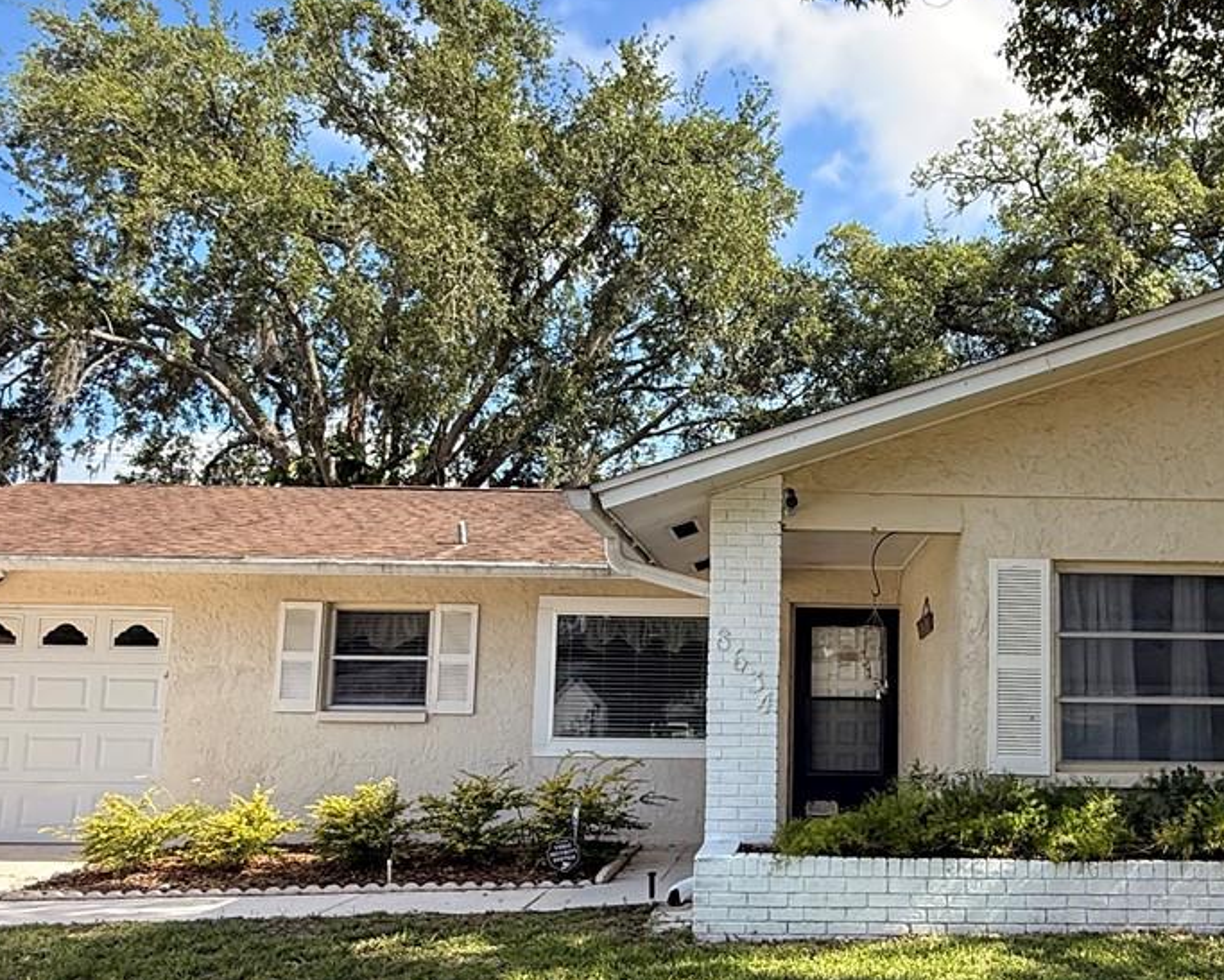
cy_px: 589
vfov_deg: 45.6
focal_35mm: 32
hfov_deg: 54.2
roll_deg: +2.3
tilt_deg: +7.6
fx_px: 1160
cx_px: 840
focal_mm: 2.22
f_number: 2.2
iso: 64
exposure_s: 1/901
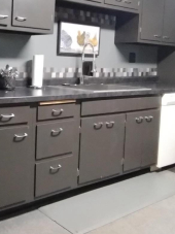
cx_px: 10
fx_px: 317
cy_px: 85
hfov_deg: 29.3
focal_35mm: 47
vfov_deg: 40.1
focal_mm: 1.66
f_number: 2.2
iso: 1306
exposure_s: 1/30
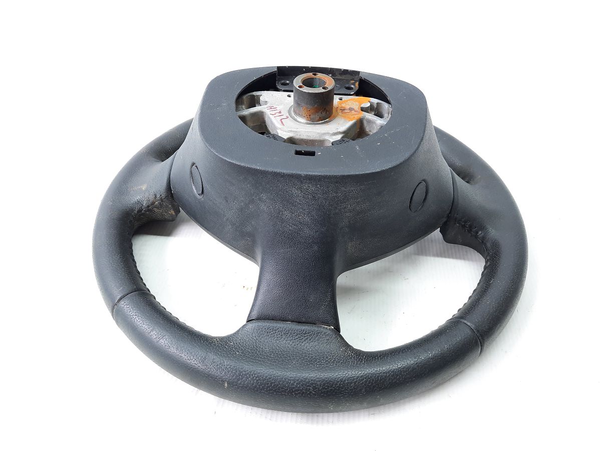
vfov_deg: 54.9
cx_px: 300
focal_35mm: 25
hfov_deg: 69.4
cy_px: 226
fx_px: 434
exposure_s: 1/50
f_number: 2
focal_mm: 4.6
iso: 125
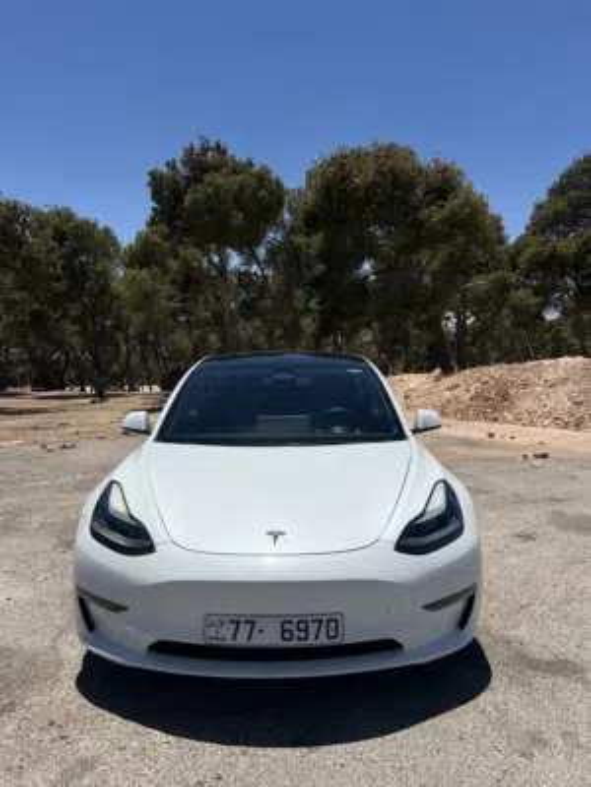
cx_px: 296
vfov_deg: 67.3
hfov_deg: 53.1
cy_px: 394
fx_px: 592
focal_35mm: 26
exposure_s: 1/16393
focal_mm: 5.7
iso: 40
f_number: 1.5
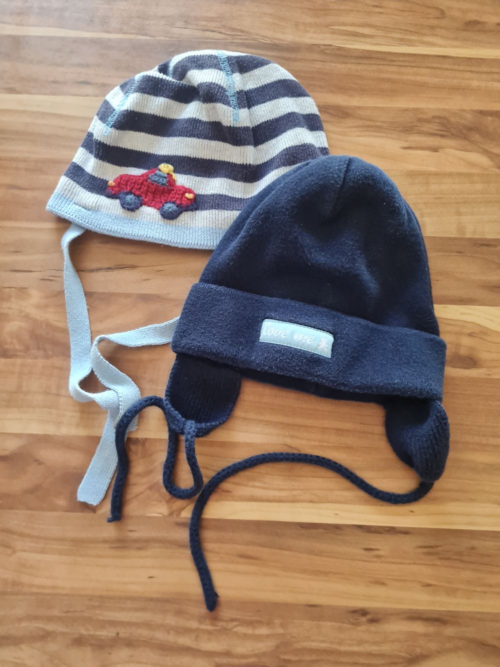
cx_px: 250
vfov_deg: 67.3
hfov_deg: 53.1
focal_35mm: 26
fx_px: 501
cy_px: 334
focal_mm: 5.4
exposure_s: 1/40
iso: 320
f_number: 1.8
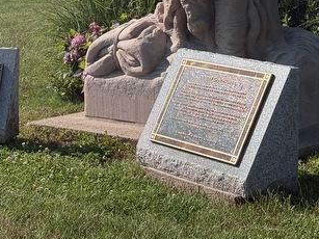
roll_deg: +0.0
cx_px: 61
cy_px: -58
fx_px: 1151
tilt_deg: +1.2
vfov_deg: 11.6
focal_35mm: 125
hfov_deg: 15.7
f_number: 1.78
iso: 64
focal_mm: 6.76
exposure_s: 1/6536
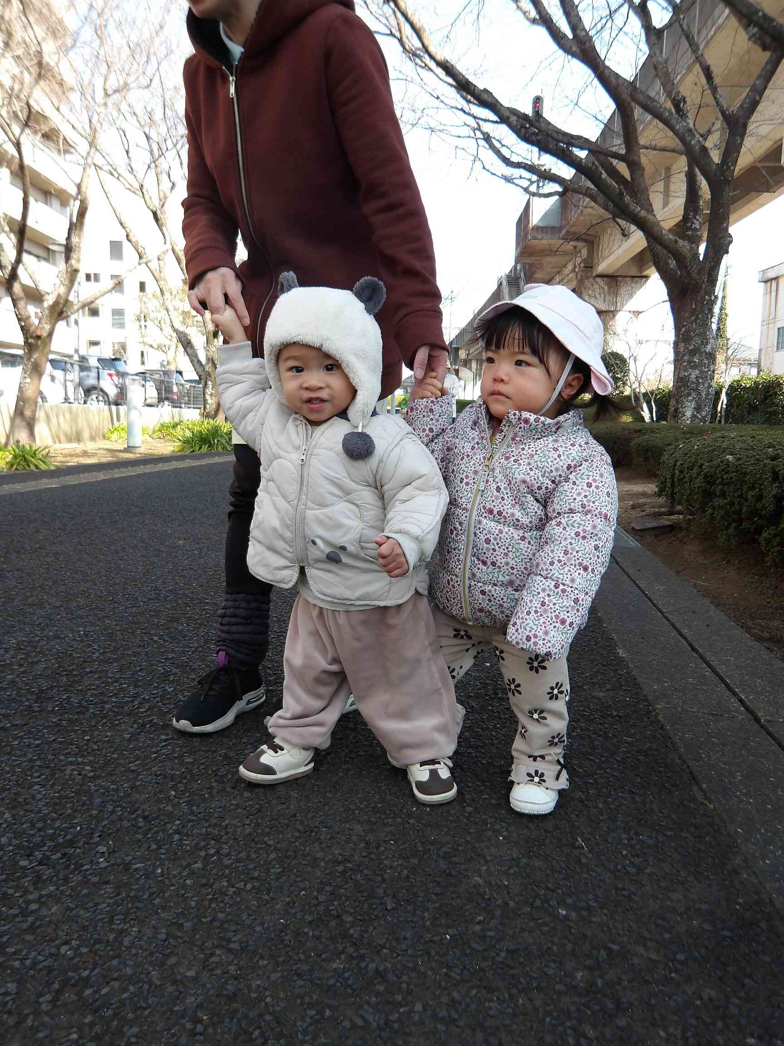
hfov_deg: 51.4
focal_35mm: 27
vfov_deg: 65.3
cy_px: 523
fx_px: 815
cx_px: 392
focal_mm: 4.9
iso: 100
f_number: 3
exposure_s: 1/279
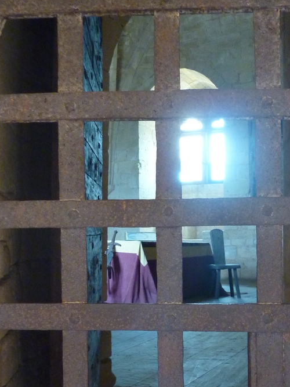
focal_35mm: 45
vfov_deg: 41.7
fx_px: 503
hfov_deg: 31.9
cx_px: 191
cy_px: 244
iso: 400
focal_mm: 4.1
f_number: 3.3
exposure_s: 1/8
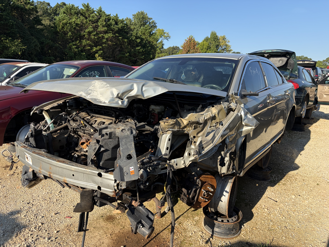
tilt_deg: -8.9
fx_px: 247
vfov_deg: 53.1
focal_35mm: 26
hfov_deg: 67.3
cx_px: 164
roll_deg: +0.1
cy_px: 124
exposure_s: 1/1848
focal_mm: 5.96
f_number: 1.6
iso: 50
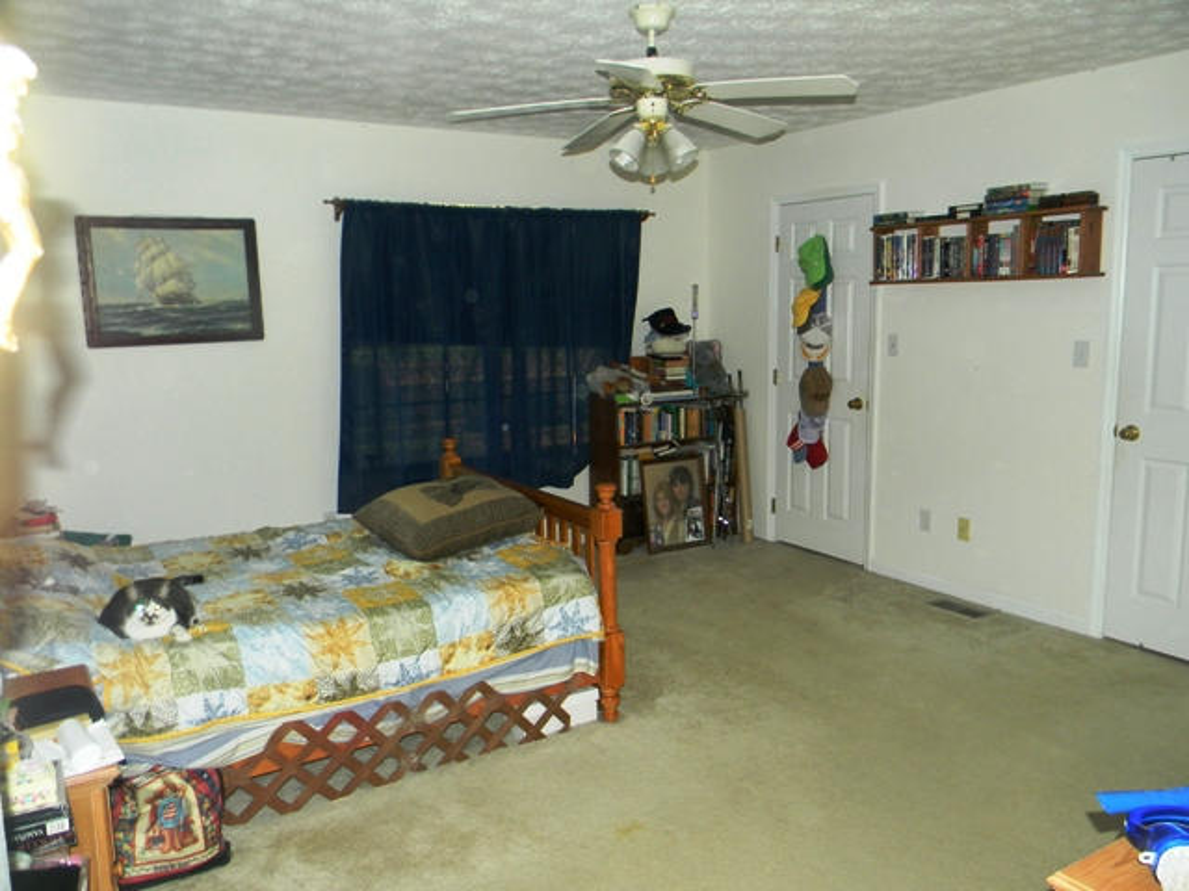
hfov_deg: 63.4
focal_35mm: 28
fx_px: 962
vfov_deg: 49.7
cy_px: 446
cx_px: 594
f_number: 3.5
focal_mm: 5
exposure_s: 1/26
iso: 200
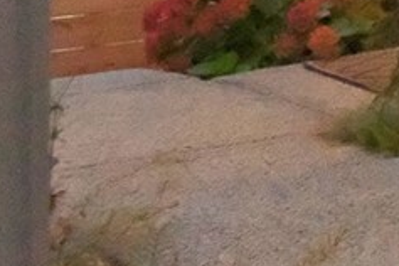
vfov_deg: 6.7
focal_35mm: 193
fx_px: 2139
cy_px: -420
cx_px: 1356
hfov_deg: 8.3
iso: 12800
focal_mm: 18
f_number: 3.6
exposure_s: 1/500
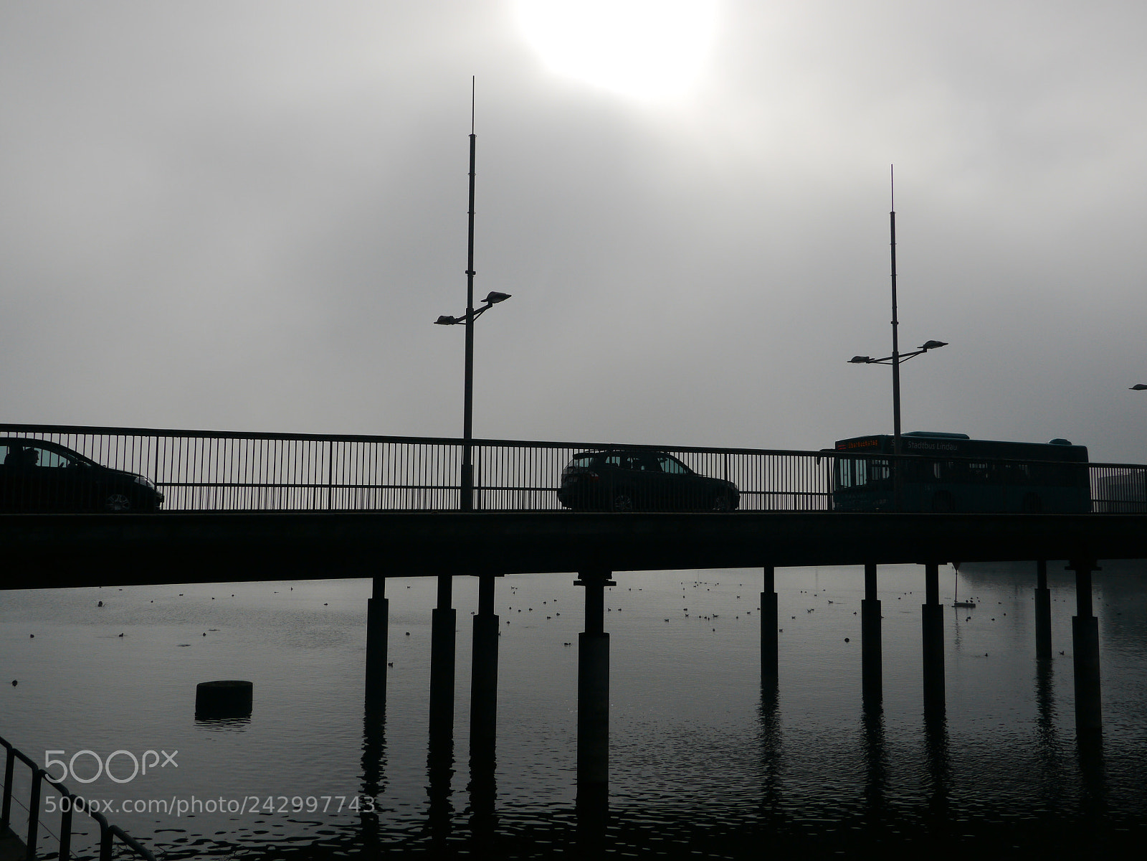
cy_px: 430
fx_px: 1127
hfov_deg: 54.0
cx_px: 574
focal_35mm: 34
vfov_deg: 41.8
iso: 160
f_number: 5.6
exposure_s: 1/4000
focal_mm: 17
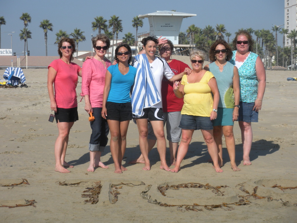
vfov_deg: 14.8
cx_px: 148
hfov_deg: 19.6
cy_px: 112
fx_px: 858
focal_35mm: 100
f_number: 5
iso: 64
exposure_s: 1/615
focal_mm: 17.4
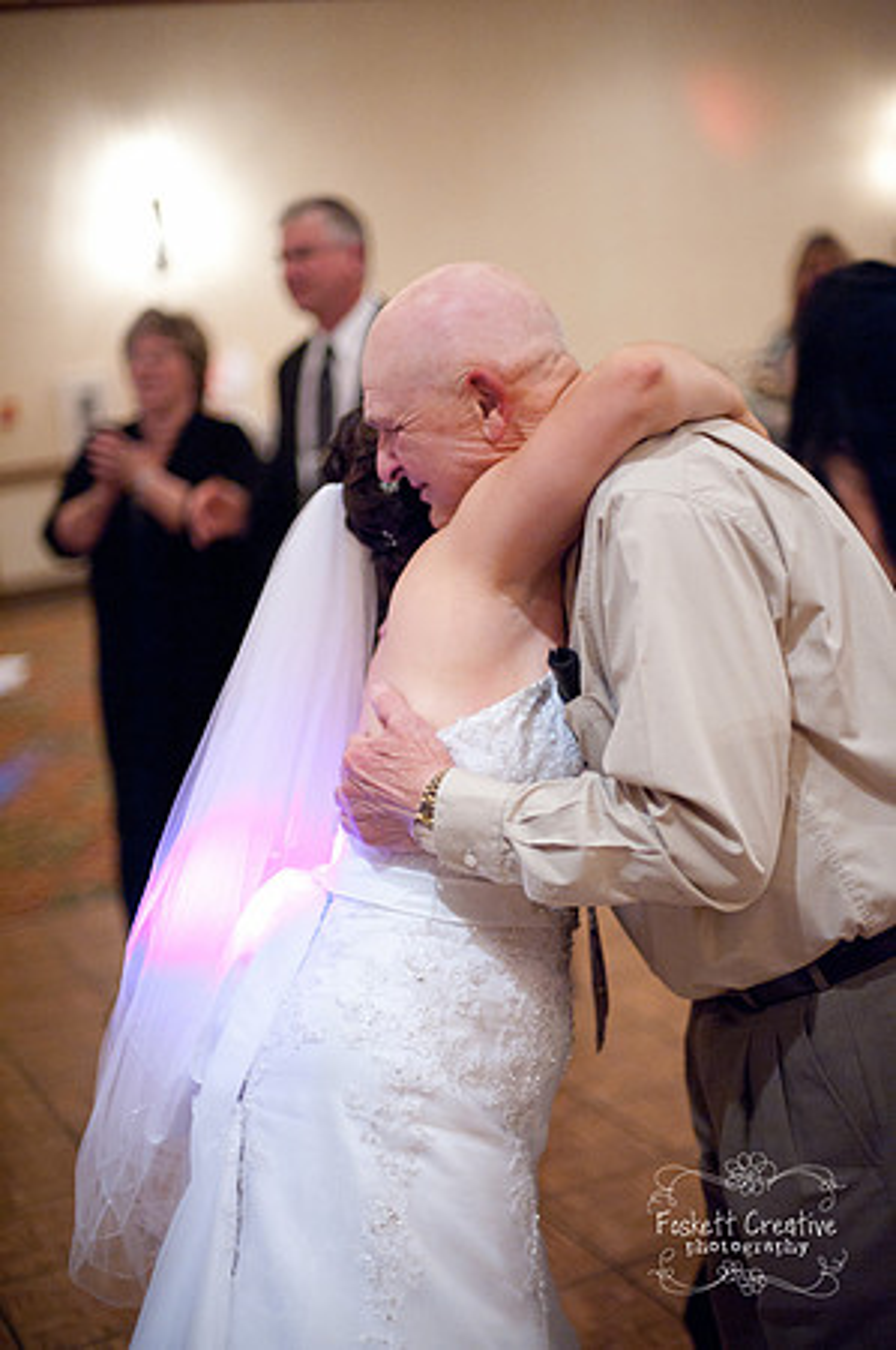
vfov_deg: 39.6
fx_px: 1871
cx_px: 448
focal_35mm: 50
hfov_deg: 26.9
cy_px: 675
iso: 4000
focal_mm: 50
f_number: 1.4
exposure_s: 1/60
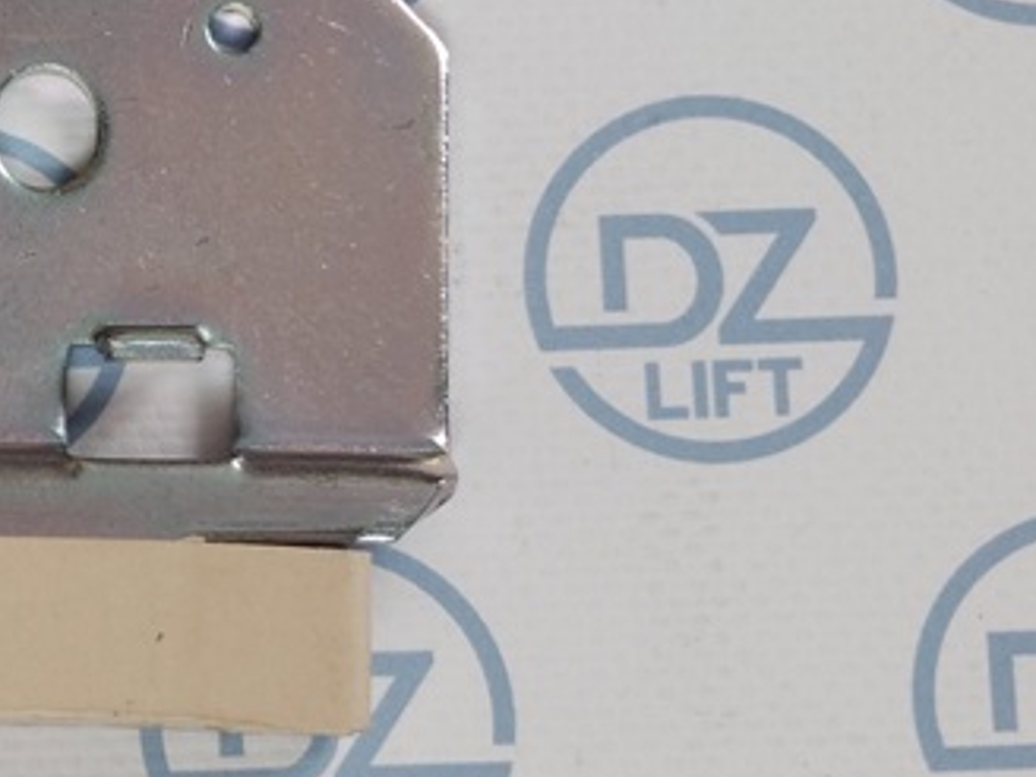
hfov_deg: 28.2
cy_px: 382
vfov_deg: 24.0
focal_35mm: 61
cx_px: -164
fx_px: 1826
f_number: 1.8
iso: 64
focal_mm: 5.23
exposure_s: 1/60
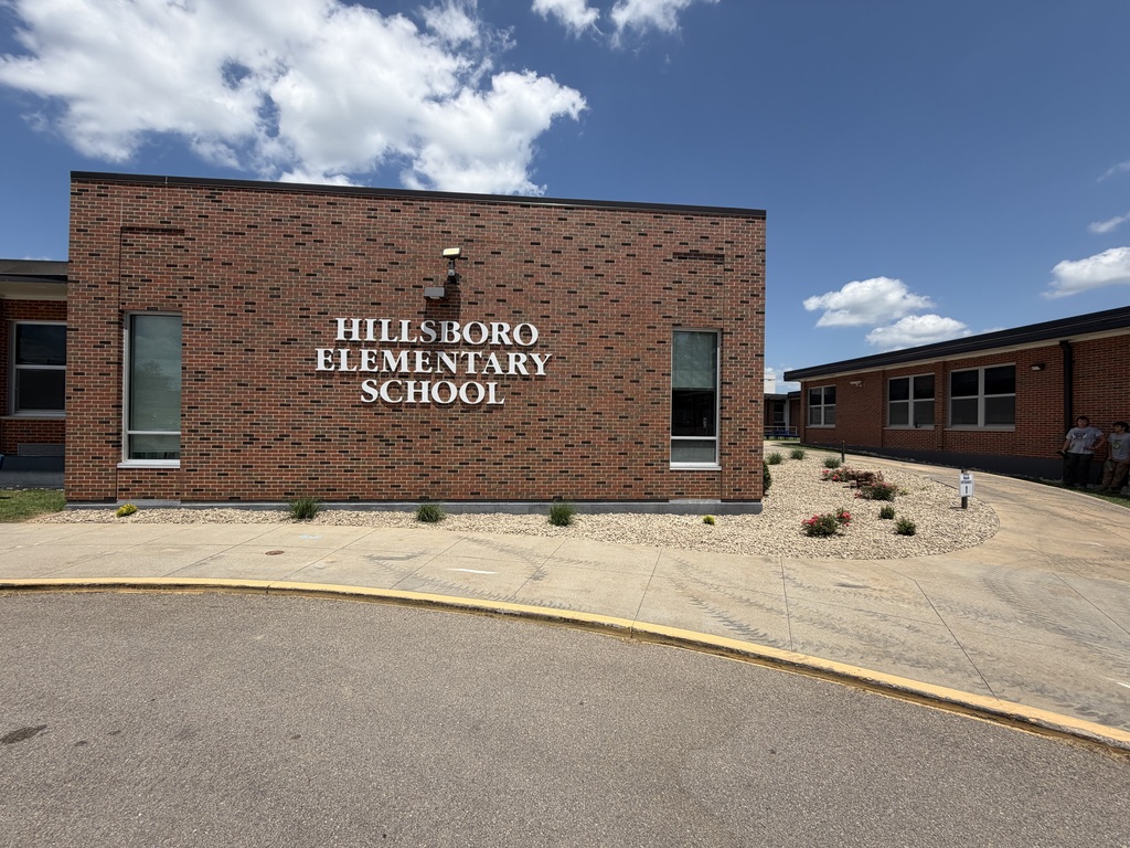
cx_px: 565
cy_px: 424
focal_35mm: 14
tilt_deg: +0.3
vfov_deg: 85.7
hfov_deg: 102.1
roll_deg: -0.8
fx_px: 457
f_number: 2.2
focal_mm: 2.22
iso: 20
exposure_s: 1/1189
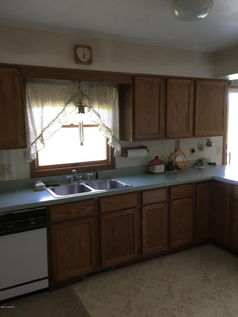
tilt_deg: -5.8
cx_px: 119
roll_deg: +1.6
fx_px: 266
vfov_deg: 61.7
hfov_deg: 48.2
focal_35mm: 29
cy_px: 158
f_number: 2.2
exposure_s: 1/30
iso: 40
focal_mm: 4.15
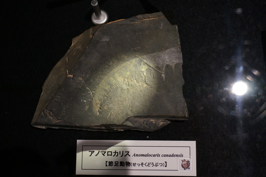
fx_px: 343
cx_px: 133
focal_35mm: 46
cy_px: 88
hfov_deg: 42.4
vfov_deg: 28.9
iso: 2000
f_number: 5
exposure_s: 1/60
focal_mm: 31
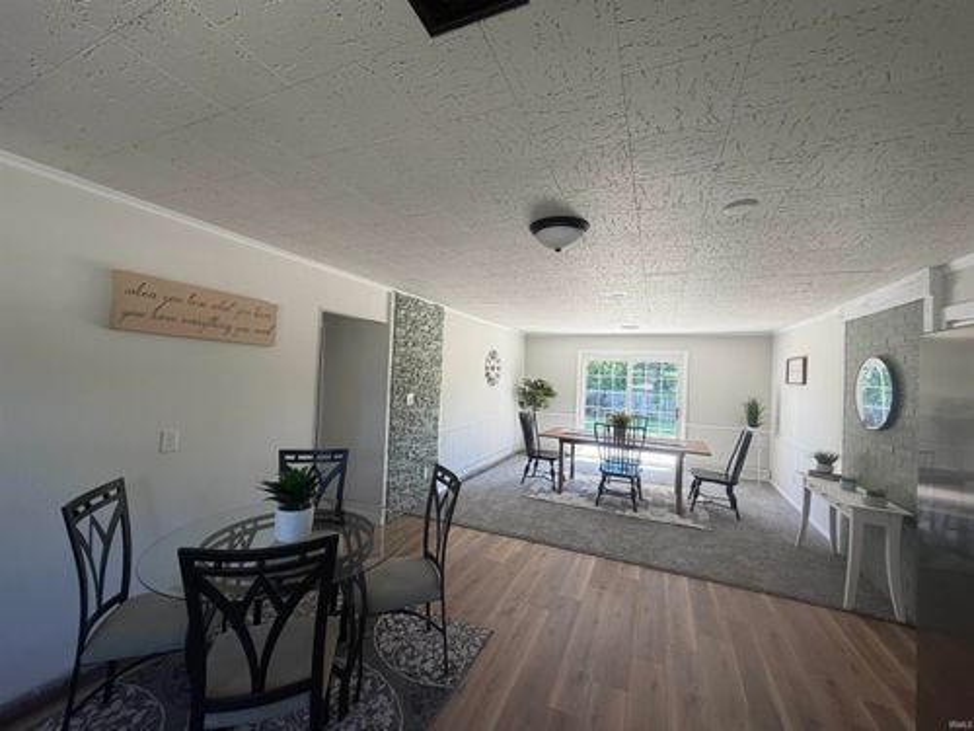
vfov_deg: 85.7
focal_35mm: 14
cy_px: 366
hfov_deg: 102.1
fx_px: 394
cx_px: 487
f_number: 2.2
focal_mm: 2.22
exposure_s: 1/121
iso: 200
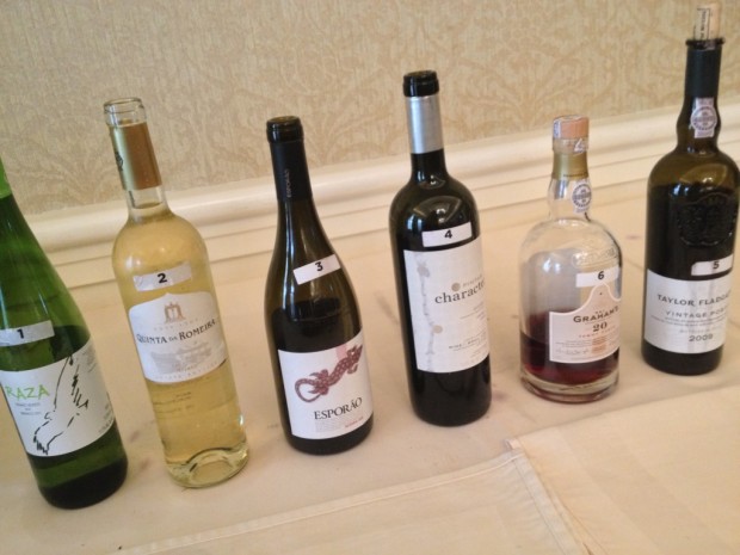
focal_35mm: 35
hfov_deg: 52.6
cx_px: 370
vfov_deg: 40.7
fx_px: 748
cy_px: 278
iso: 250
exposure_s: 1/20
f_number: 2.4
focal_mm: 4.28
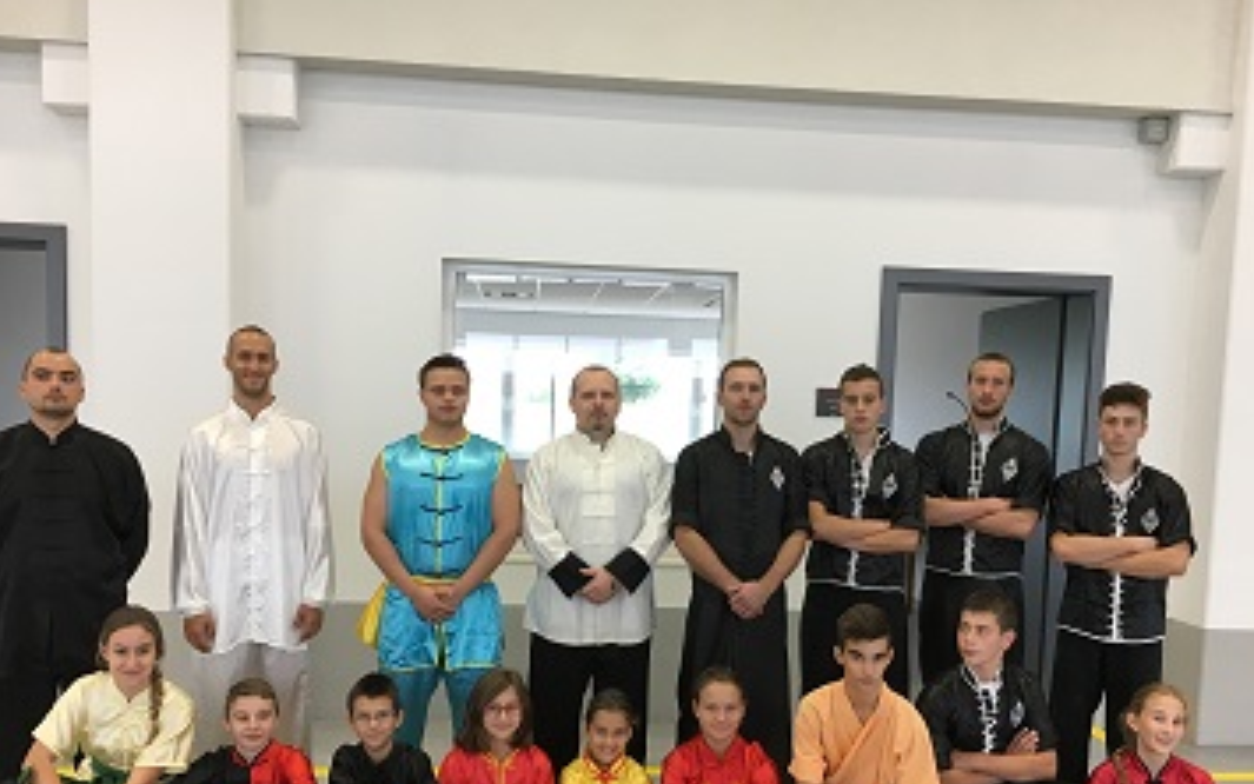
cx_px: 646
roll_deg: -1.7
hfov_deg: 55.3
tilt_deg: -5.6
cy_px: 524
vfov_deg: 35.9
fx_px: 1196
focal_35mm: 35
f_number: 2.2
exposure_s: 1/33
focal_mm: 4.15
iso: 50
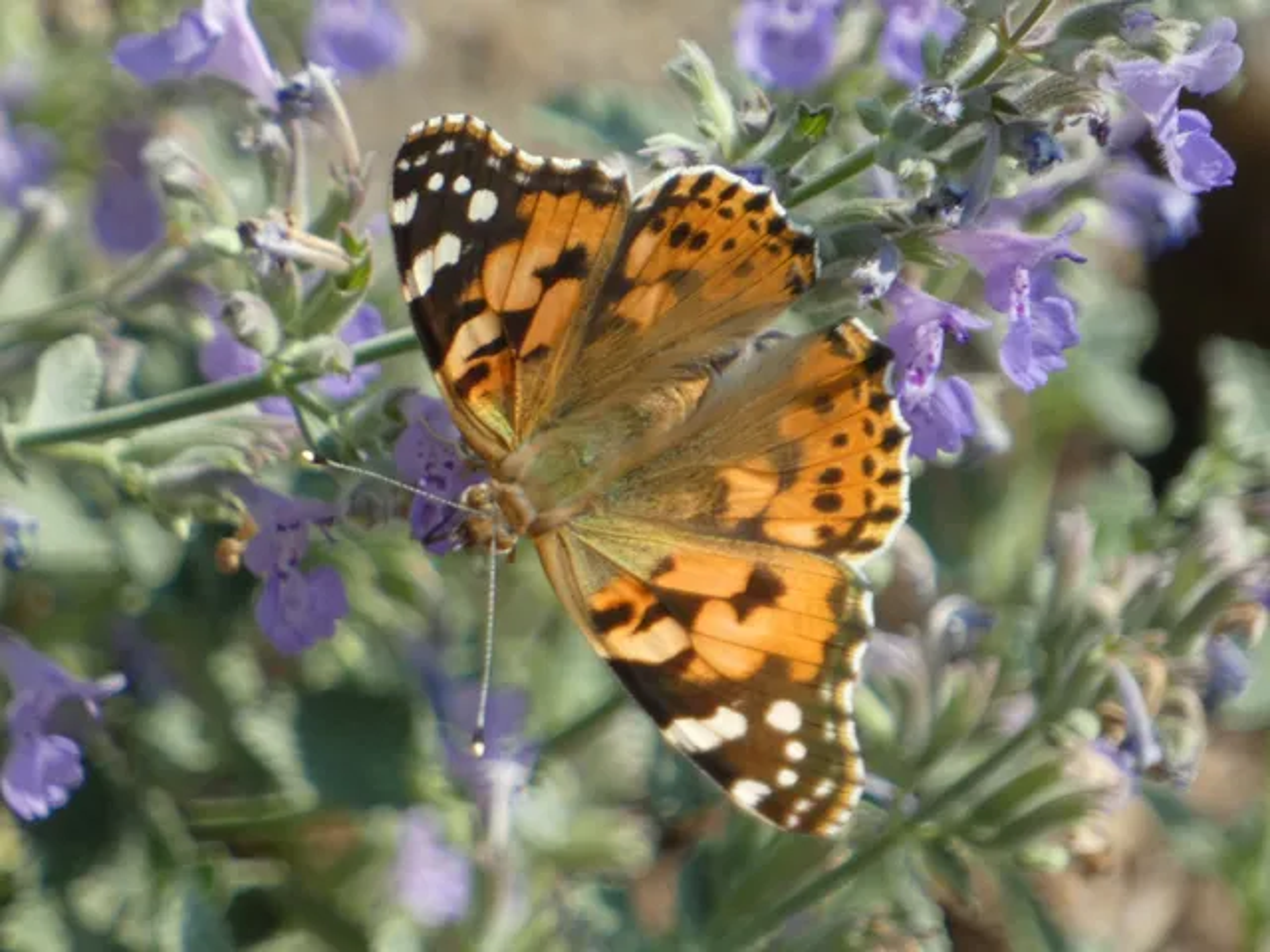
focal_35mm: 778
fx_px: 28543
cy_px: 476
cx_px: 635
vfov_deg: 1.9
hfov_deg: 2.5
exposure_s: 1/100
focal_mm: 139.4
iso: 80
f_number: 5.6
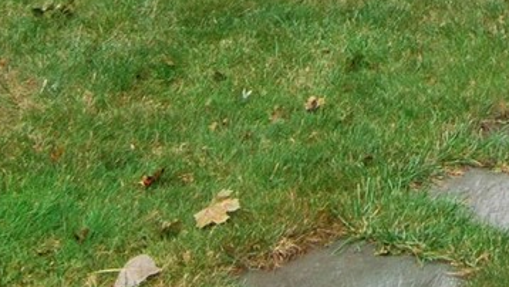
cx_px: 601
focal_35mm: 85
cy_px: -261
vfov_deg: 12.7
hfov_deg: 23.0
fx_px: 1148
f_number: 7.1
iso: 100
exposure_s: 1/25
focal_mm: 12
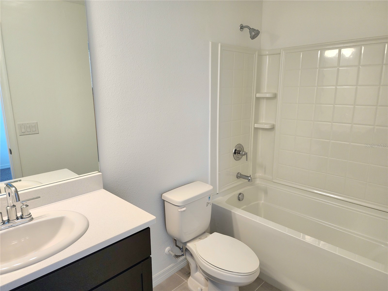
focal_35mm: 23
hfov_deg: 73.9
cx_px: 194
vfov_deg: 58.9
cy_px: 146
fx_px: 258
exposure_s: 1/120
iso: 80
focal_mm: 6.4
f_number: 1.8
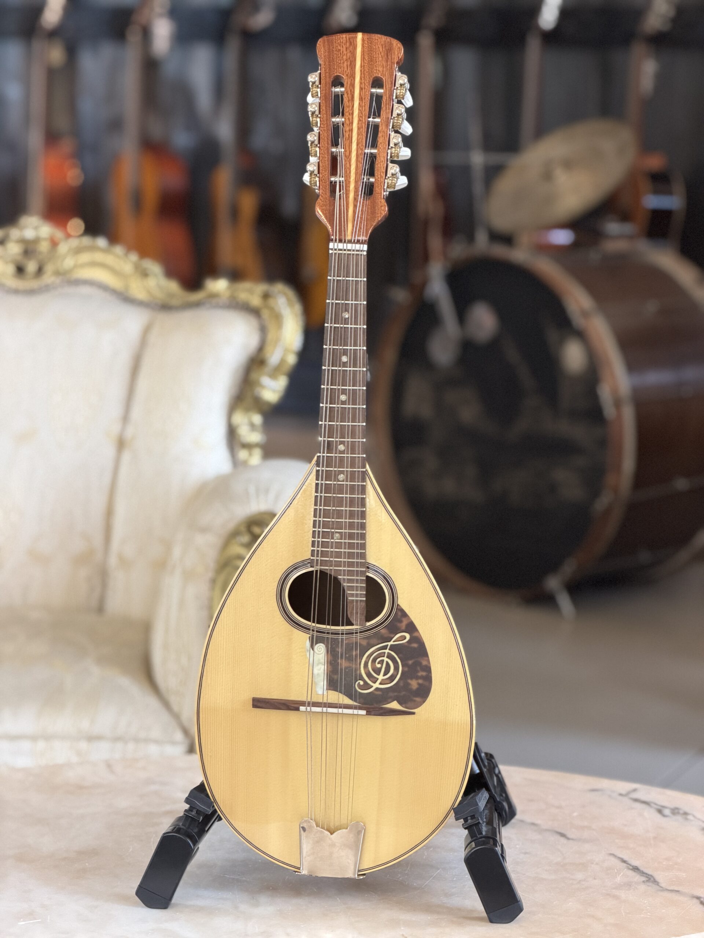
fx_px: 2712
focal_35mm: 100
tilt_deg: -10.0
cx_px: 352
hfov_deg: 14.8
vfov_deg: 19.6
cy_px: 469
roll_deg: -0.6
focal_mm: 16.89
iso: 320
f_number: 2.8
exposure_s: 1/121
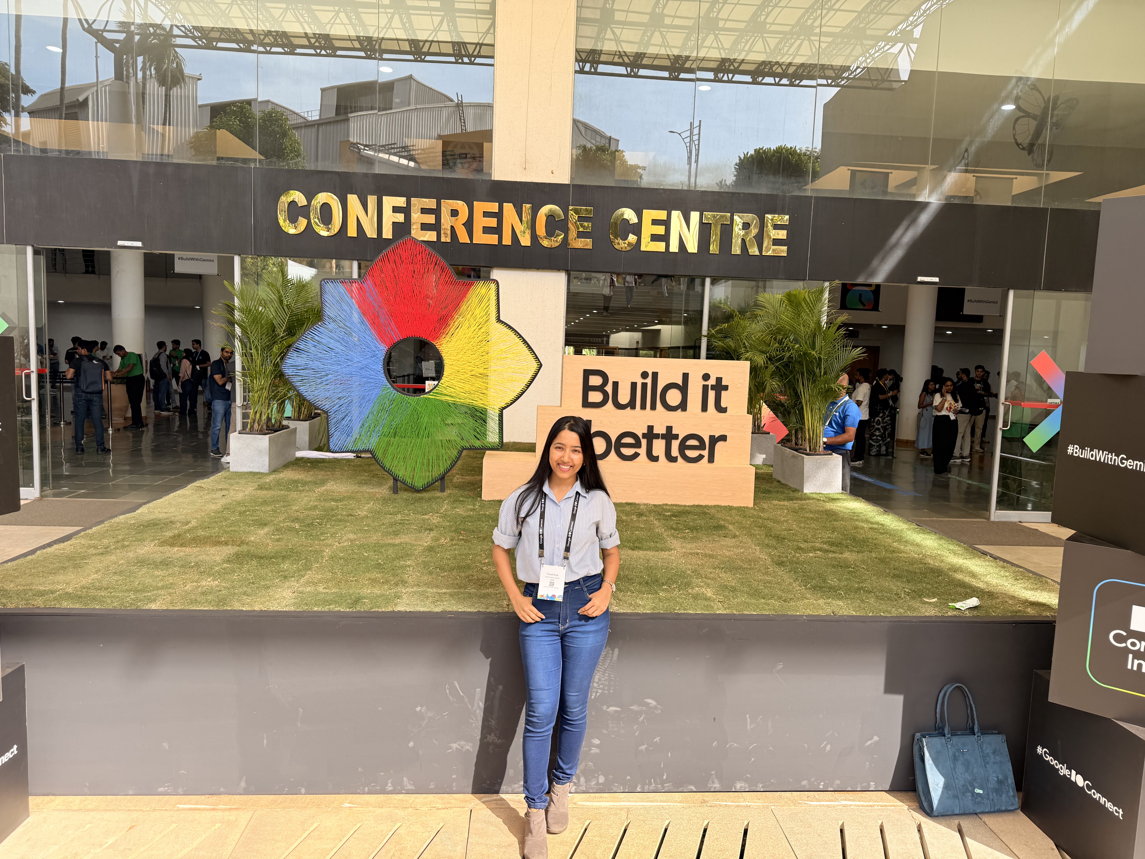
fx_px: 794
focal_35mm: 24
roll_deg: -2.2
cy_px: 430
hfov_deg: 71.6
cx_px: 572
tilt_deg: -5.7
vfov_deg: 56.8
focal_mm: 6.76
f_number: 1.78
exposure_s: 1/683
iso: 80
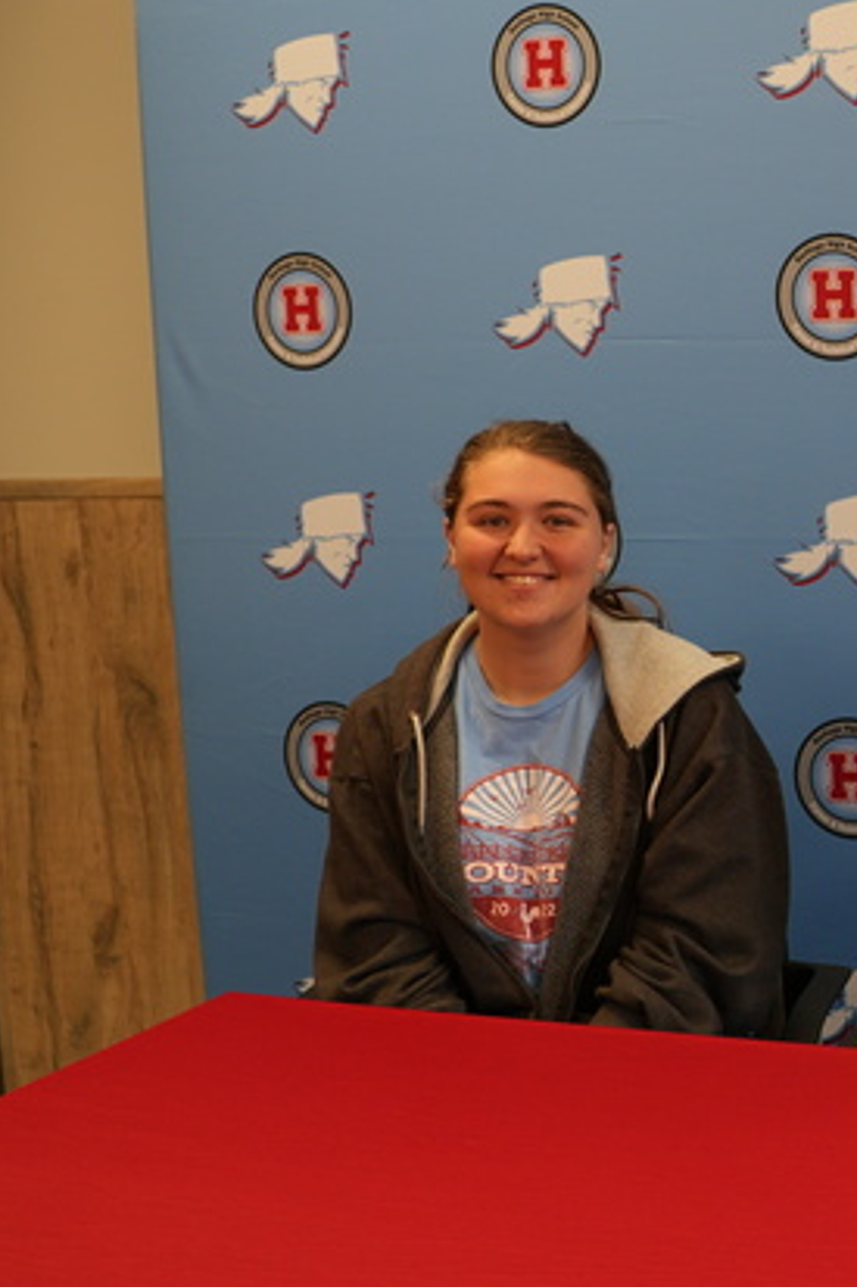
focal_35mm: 73
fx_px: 2595
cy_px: 818
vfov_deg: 27.7
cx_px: 1184
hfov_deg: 17.3
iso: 160
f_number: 2.8
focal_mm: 19.5
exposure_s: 1/60
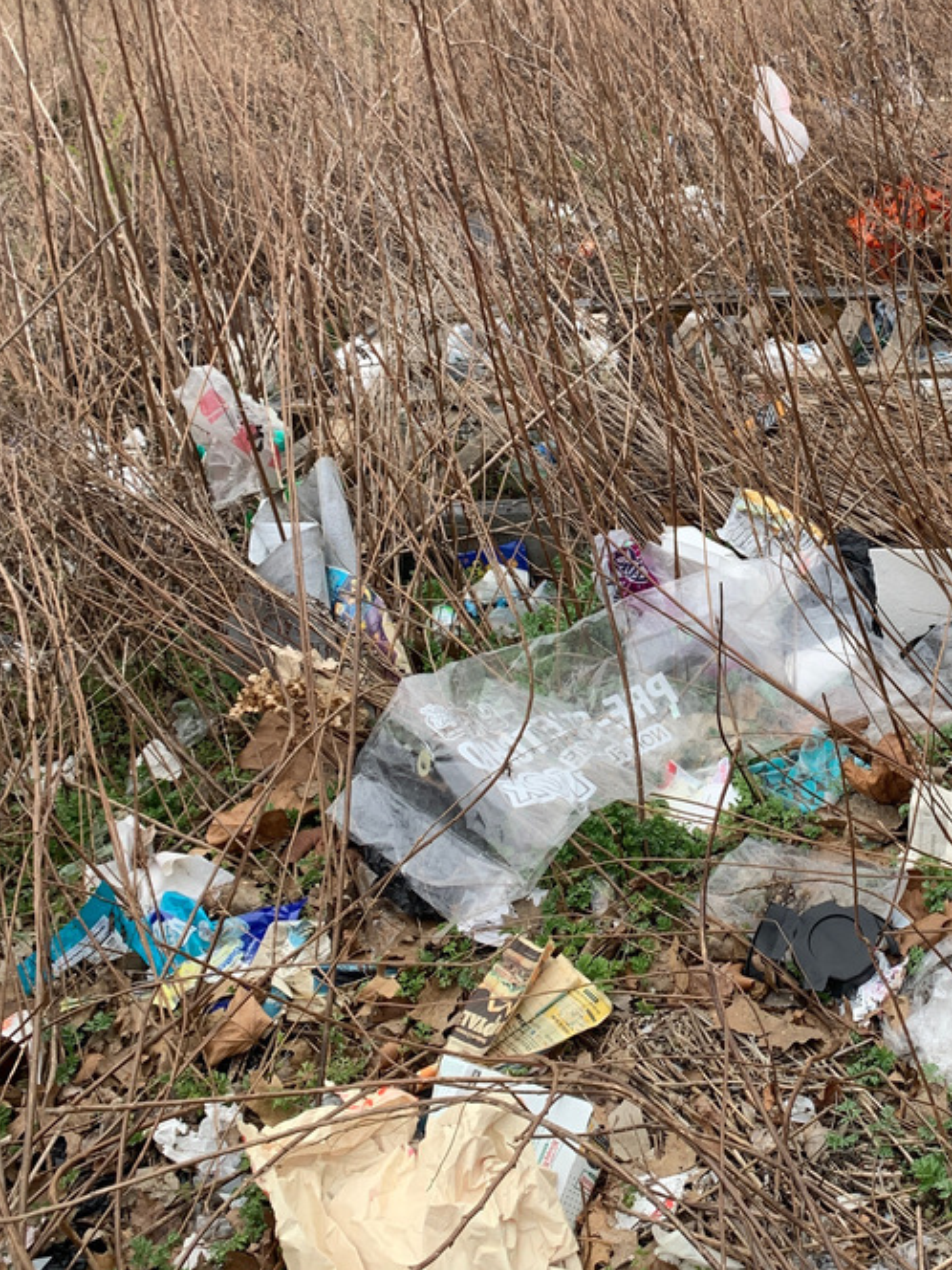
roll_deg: +4.0
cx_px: 811
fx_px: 1723
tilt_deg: -18.2
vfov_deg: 39.9
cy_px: 405
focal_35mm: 47
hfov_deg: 29.9
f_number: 1.8
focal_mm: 4.25
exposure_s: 1/250
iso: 25
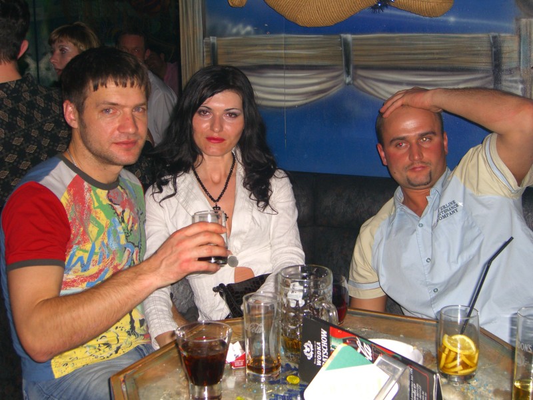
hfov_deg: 41.2
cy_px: 200
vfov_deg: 31.5
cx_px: 266
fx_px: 708
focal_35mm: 46
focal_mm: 9.5
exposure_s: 1/60
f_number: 3.1
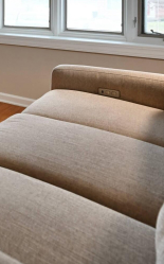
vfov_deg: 39.6
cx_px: -147
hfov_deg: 19.5
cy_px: 1
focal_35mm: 45
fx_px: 319
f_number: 5
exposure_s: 1/20
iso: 1000
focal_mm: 14.5
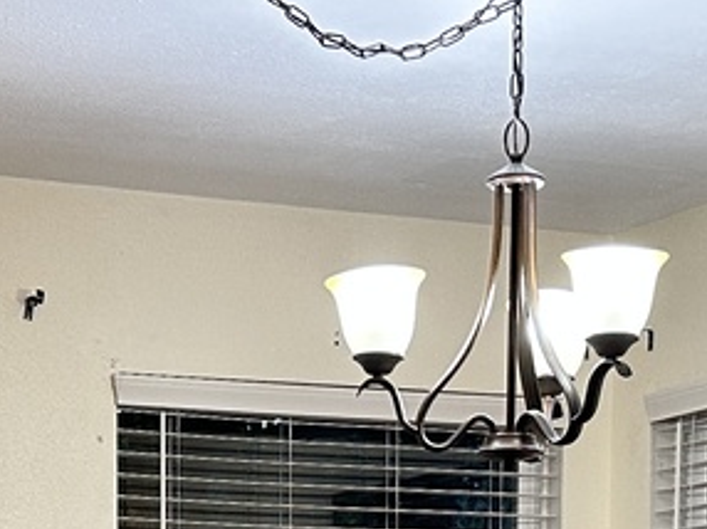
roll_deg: -0.3
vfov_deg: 11.4
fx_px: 2469
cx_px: 235
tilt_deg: -4.4
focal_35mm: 121
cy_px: 954
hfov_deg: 16.3
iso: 160
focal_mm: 6.86
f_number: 1.78
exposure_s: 1/60
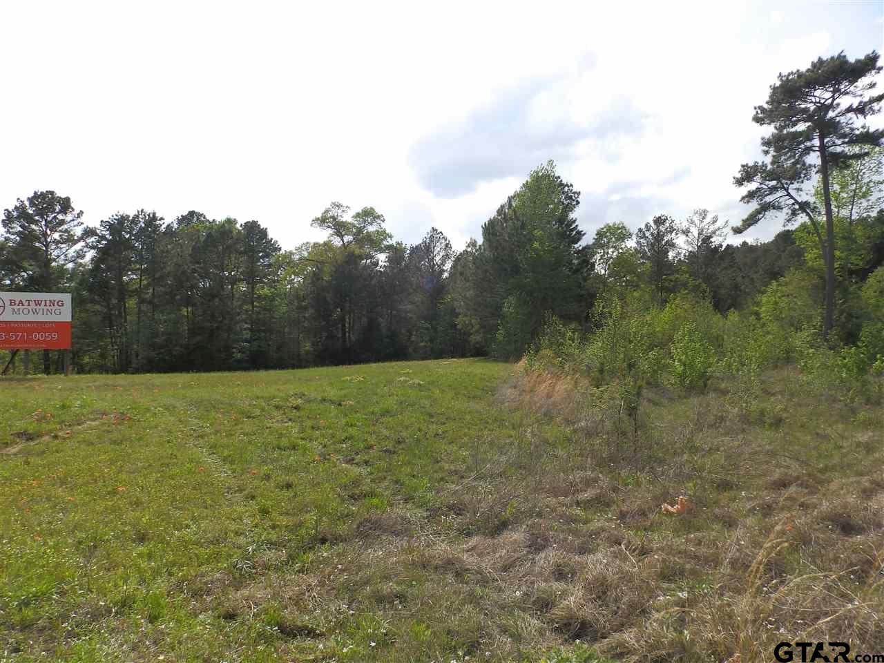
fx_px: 562
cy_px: 332
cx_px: 442
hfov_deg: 76.4
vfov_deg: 61.1
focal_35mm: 22
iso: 80
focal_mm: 4
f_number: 4.5
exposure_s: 1/640
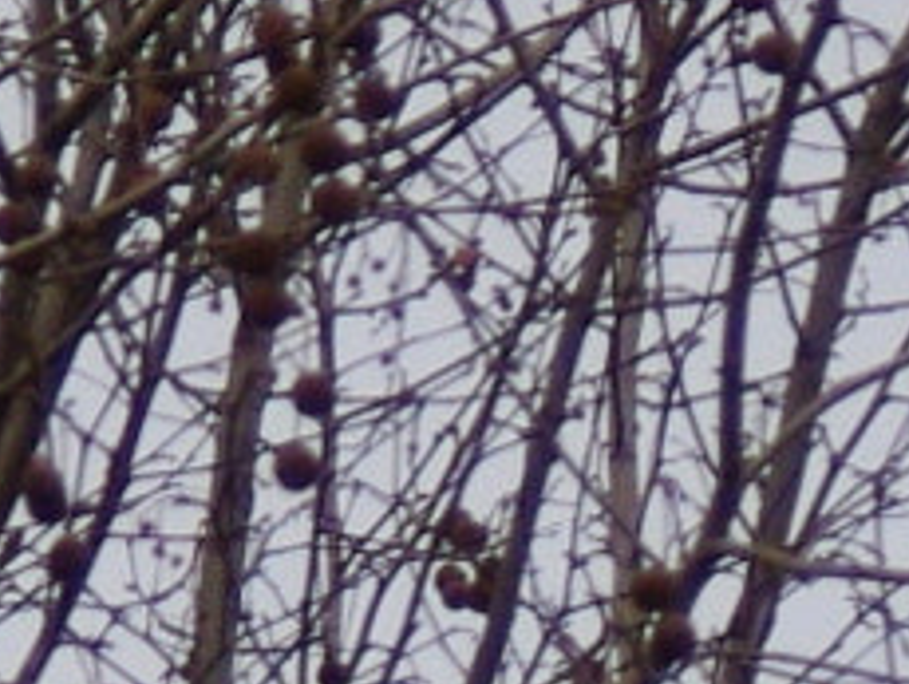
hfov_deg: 1.8
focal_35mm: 1128
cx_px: 1107
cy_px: 1902
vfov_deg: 1.3
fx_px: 29652
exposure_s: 1/6000
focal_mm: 87.5
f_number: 4
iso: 800
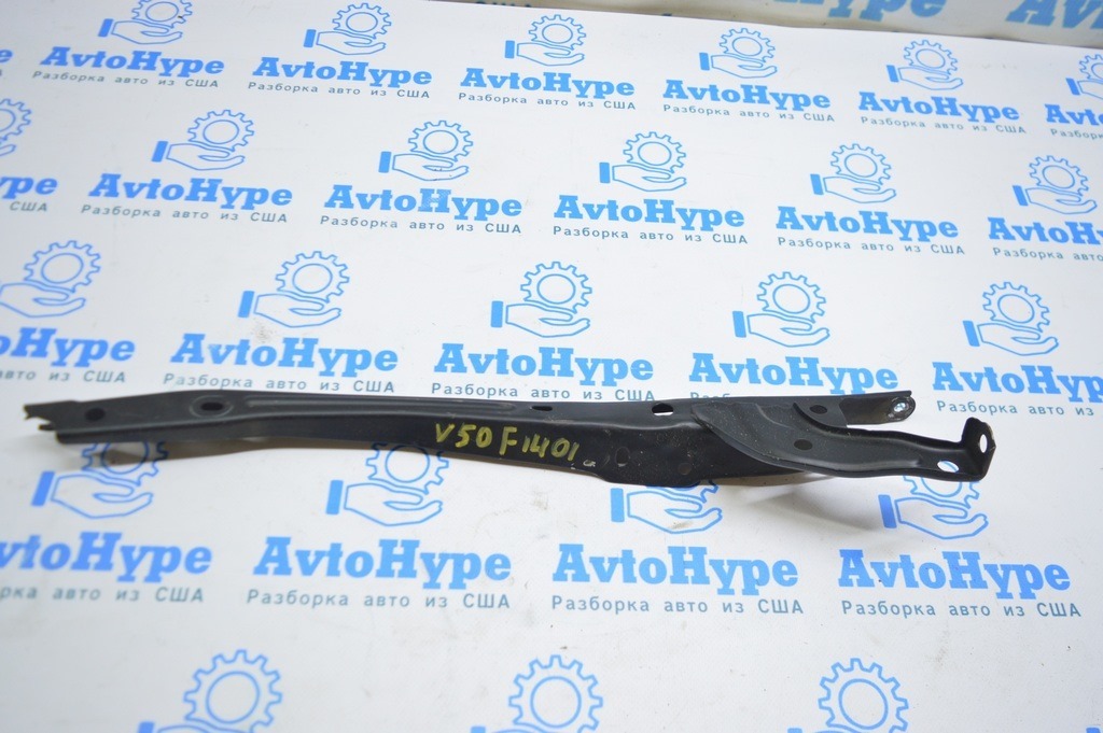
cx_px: 552
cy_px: 366
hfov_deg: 62.0
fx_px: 918
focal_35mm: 30
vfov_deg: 43.5
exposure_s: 1/50
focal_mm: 20
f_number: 3.5
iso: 400
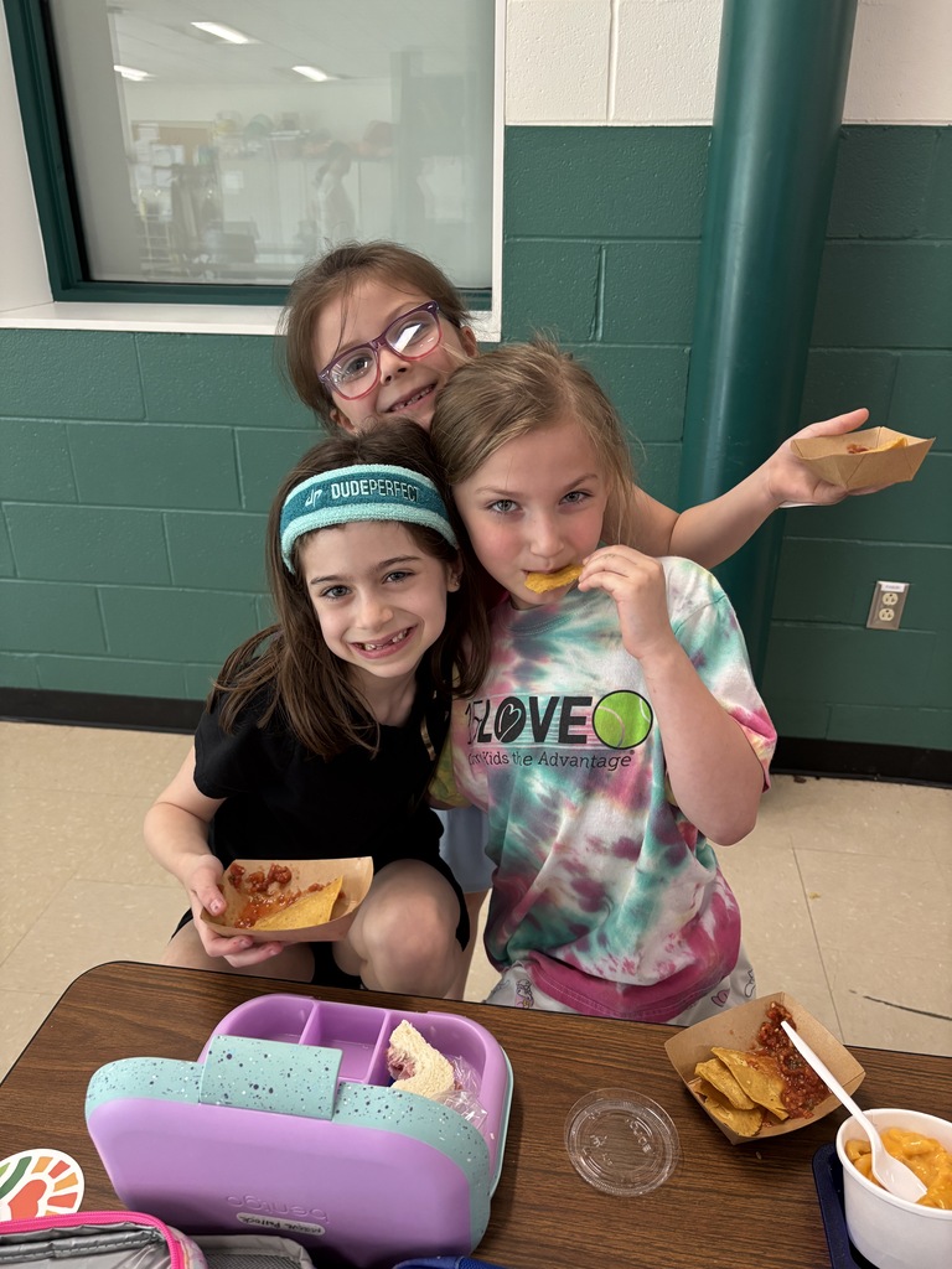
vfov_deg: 67.3
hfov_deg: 53.1
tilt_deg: -24.9
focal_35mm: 26
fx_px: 953
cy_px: 634
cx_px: 476
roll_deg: -1.8
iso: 250
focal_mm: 5.96
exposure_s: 1/60
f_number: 1.6
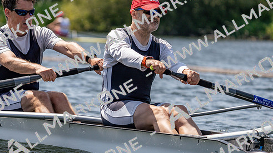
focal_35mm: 312
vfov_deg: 3.9
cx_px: 121
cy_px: 77
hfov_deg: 6.9
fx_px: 2258
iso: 250
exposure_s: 1/2000
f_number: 5.6
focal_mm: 252
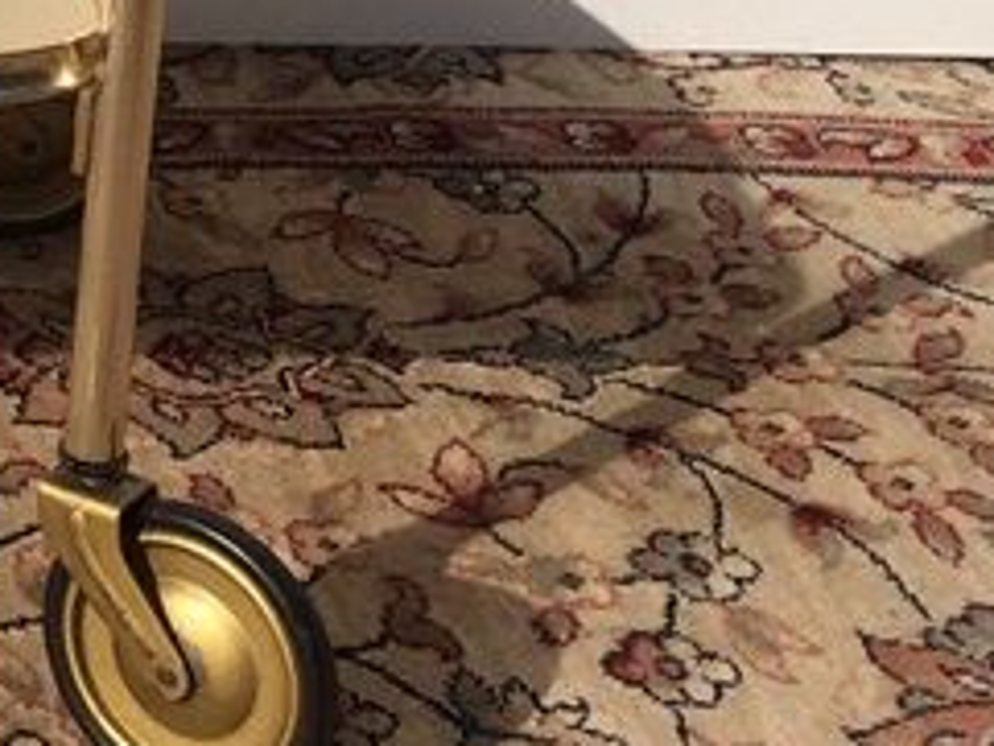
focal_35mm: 123
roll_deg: -1.0
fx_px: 3534
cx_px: -656
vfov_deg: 11.4
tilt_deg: -18.3
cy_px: -474
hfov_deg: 14.5
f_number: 2.2
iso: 32
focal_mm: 4.15
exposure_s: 1/5128
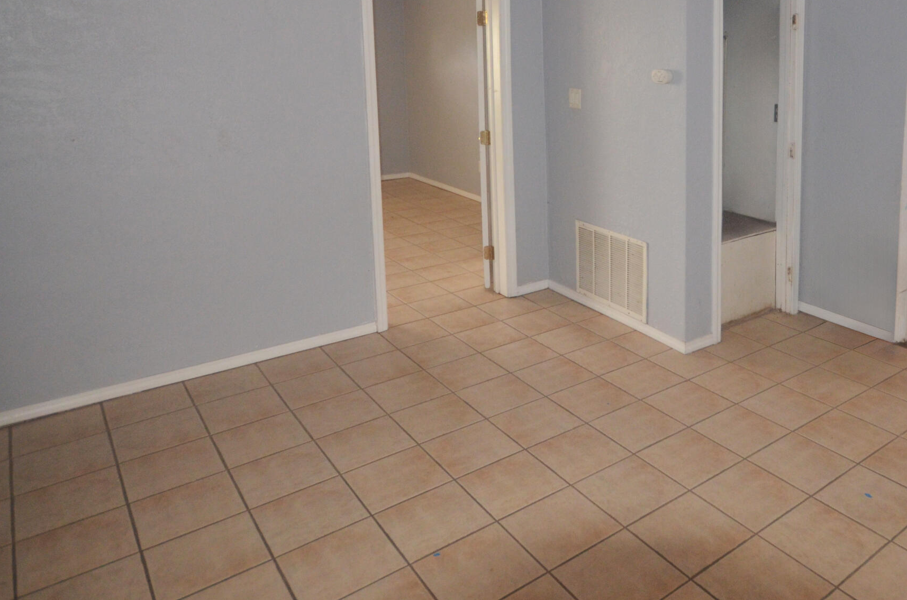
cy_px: 146
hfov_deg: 61.7
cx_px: 634
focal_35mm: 29
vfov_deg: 43.4
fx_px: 726
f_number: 4.2
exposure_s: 1/60
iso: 800
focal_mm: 11
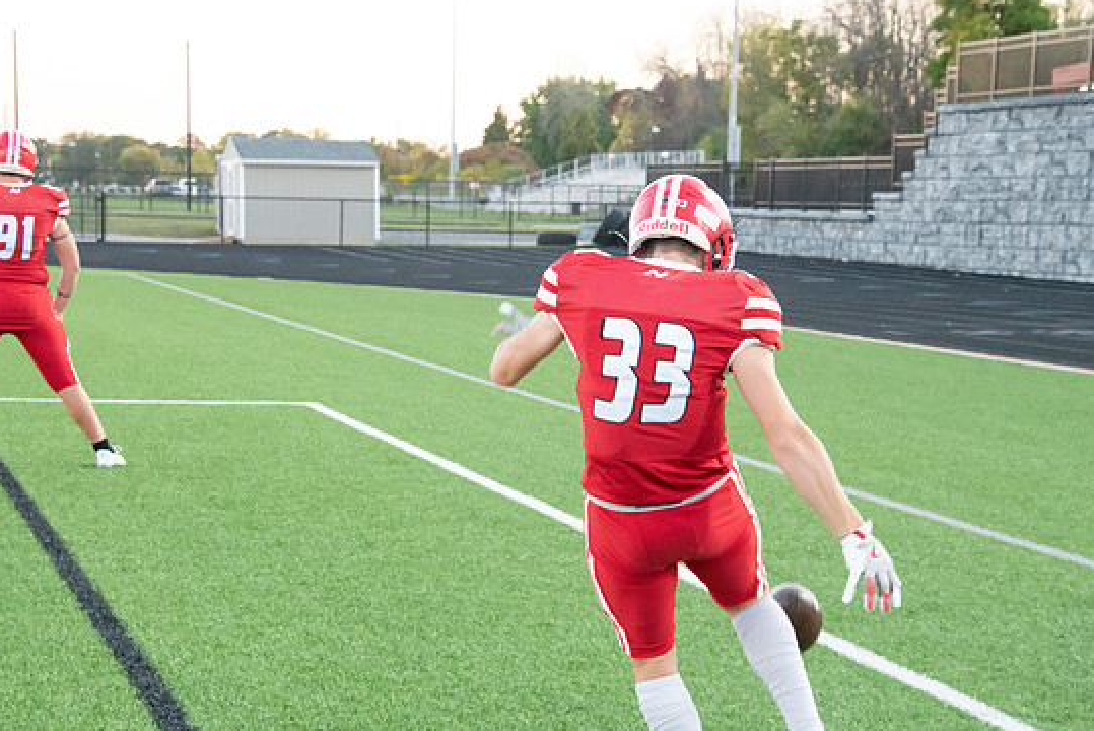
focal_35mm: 99
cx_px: 522
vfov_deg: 13.8
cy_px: 367
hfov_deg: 20.6
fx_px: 3010
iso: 8000
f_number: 9
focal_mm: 92
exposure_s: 1/200
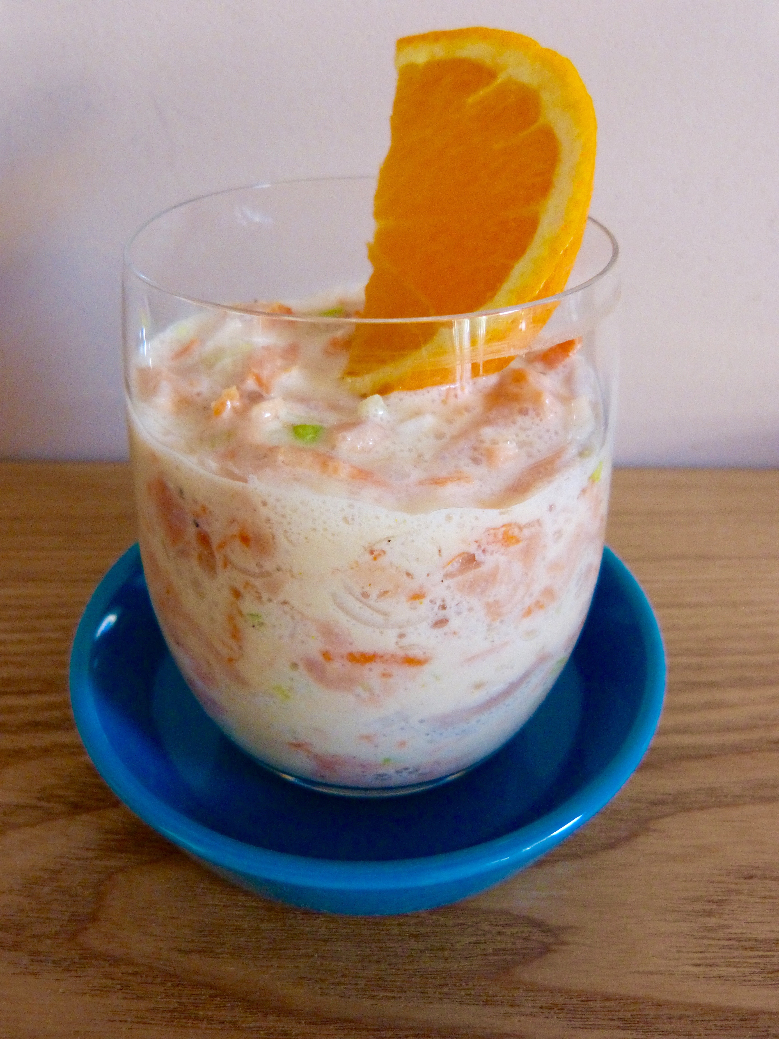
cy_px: 520
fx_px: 780
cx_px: 390
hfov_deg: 53.1
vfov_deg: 67.3
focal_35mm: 26
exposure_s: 1/60
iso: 400
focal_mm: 4.5
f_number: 2.8
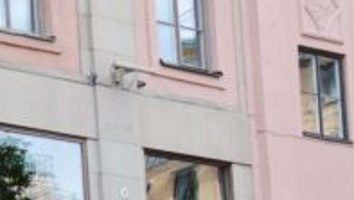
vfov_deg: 6.7
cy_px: 441
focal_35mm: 174
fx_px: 1634
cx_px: -516
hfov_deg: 10.5
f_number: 5
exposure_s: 1/1250
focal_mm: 32
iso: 1250
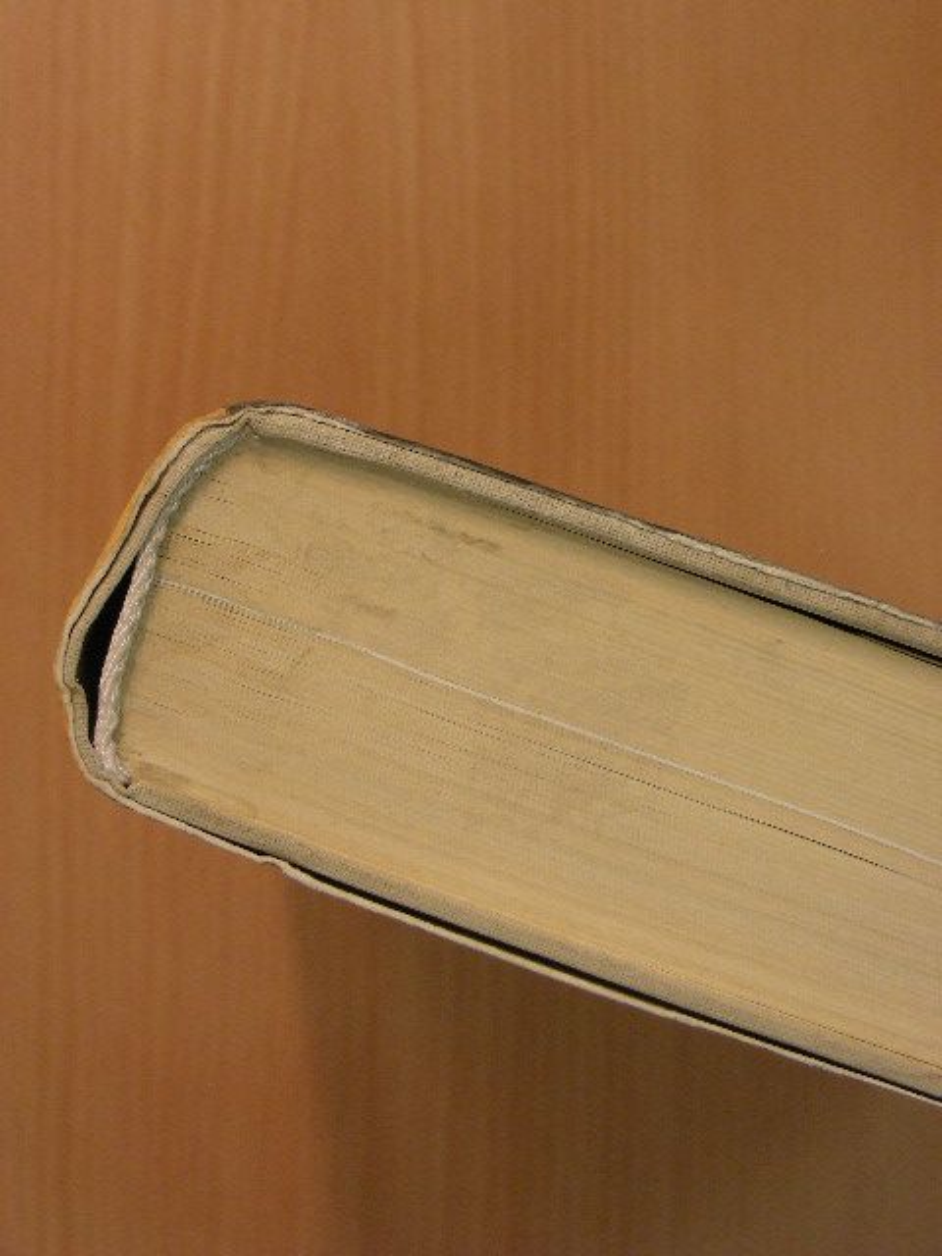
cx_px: 471
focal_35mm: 63
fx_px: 2286
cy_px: 628
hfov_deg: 23.3
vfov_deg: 30.7
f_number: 3.5
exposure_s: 1/29.8
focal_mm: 10.5
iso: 139
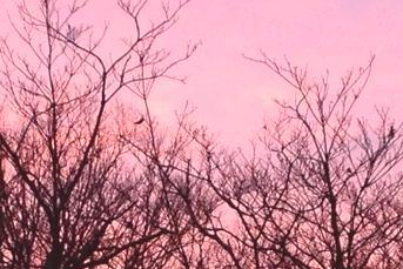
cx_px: 94
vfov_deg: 6.7
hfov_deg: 10.0
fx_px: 2296
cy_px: 338
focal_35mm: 205
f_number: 2.4
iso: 80
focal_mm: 4.12
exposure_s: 1/20
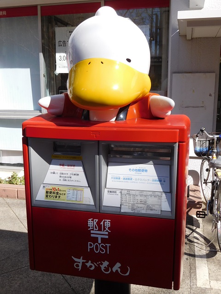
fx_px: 298
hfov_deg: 40.7
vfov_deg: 52.6
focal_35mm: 35
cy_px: 147
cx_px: 110
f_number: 3.8
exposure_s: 1/640
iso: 125
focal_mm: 6.2
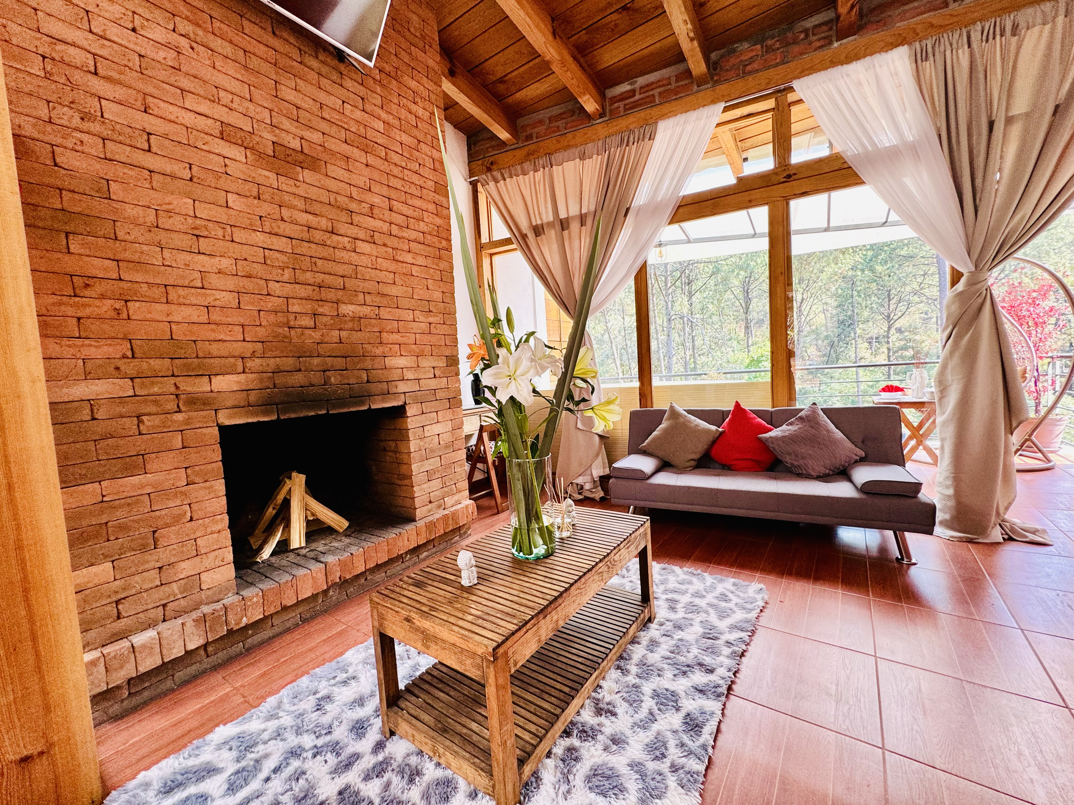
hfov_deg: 102.1
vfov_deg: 85.7
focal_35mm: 14
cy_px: 402
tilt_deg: -2.9
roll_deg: +3.8
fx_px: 434
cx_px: 537
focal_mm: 2.22
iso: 100
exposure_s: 1/99
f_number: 2.2
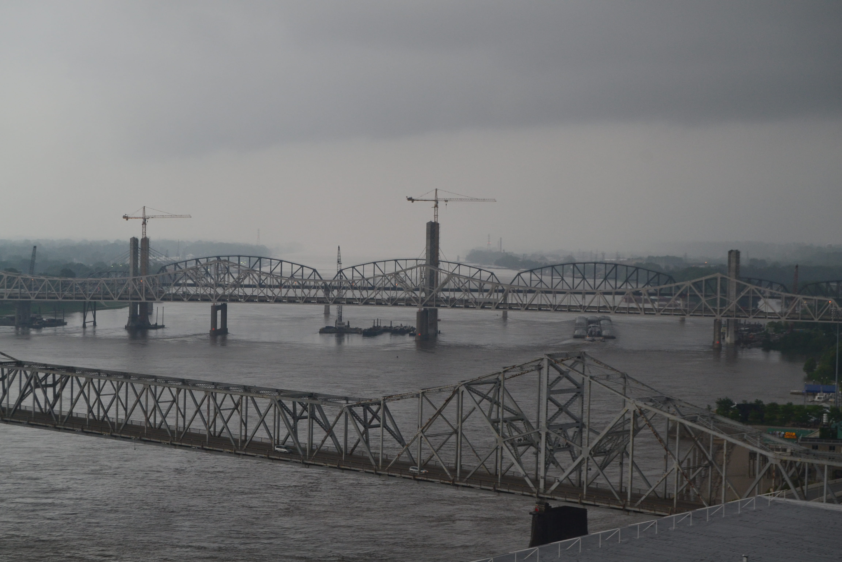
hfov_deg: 27.0
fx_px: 1754
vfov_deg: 18.2
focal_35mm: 75
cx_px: 421
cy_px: 281
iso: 560
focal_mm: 50
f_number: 8
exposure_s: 1/60
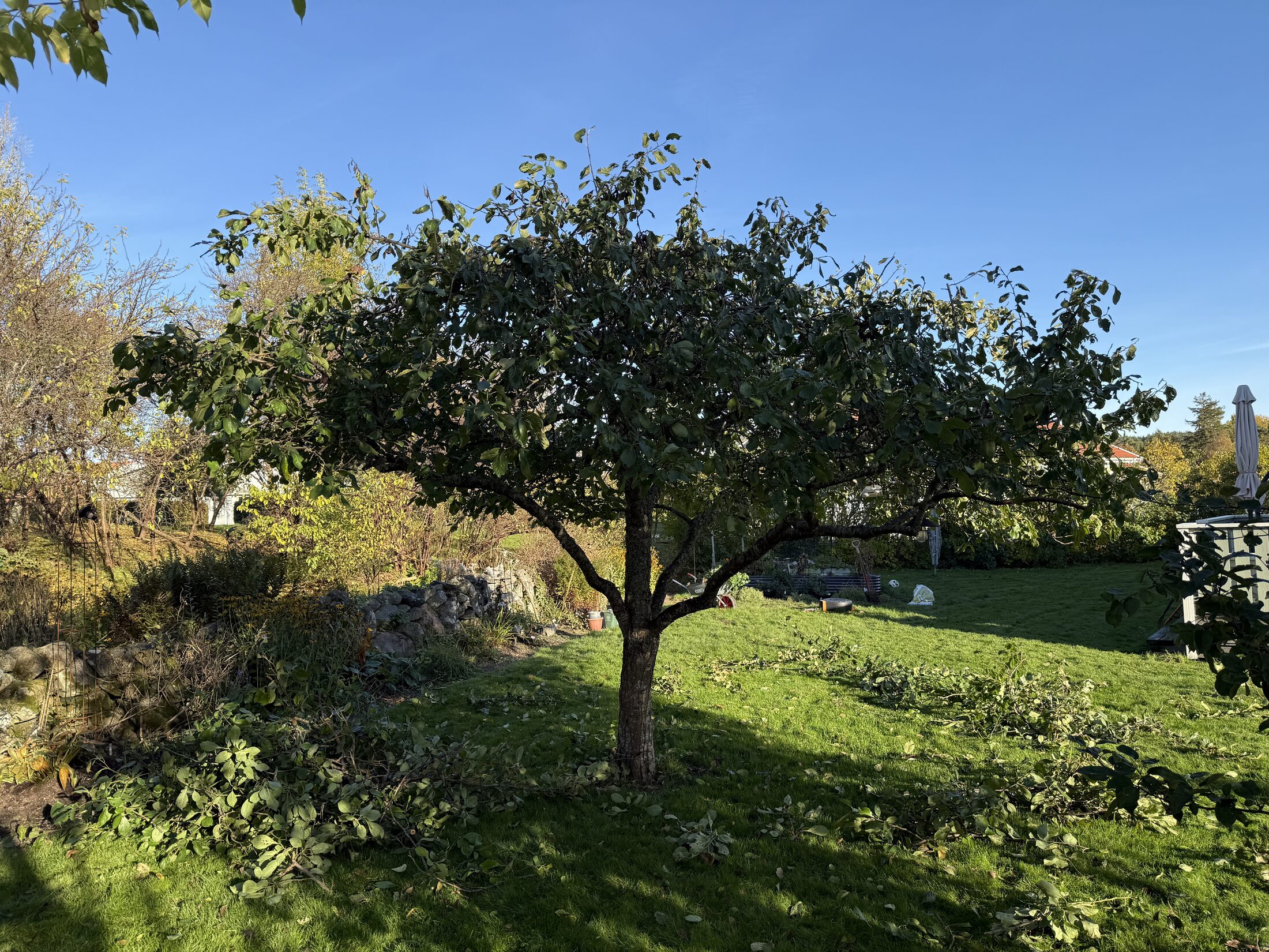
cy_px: 476
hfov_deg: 71.6
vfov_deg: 56.8
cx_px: 634
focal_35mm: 24
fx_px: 880
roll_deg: +2.0
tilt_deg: +2.4
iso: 80
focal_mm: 6.76
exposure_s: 1/1493
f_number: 1.78
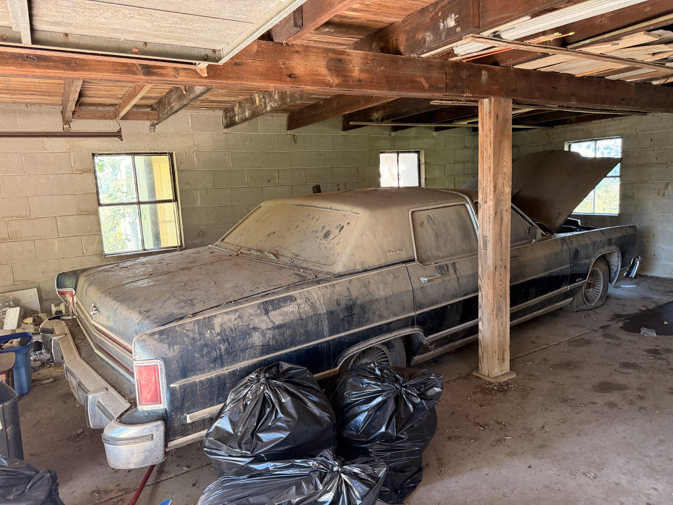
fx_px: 467
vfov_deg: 56.8
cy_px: 252
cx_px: 336
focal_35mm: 24
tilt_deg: -7.7
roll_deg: +3.6
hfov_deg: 71.6
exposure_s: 1/60
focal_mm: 6.76
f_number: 1.78
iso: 250
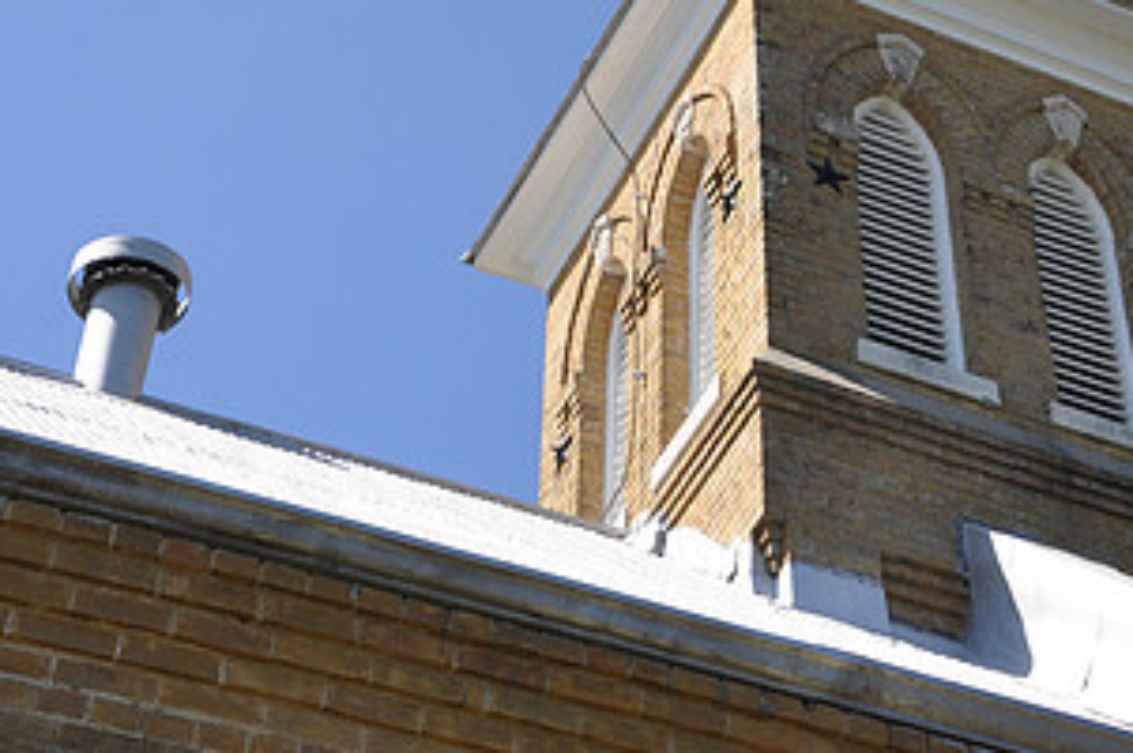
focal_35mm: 81
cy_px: 32
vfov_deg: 16.5
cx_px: 922
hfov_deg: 24.6
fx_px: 2546
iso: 200
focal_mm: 28
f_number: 7.1
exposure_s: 1/200
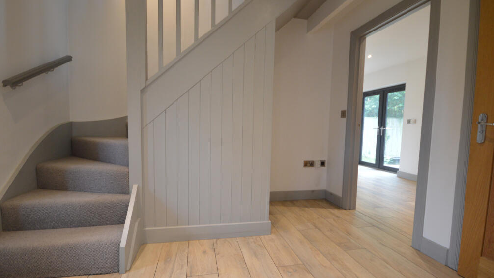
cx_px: 243
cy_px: 144
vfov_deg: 67.0
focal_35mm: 16
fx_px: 210
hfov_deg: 99.4
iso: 800
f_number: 4
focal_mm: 10
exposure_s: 1/60
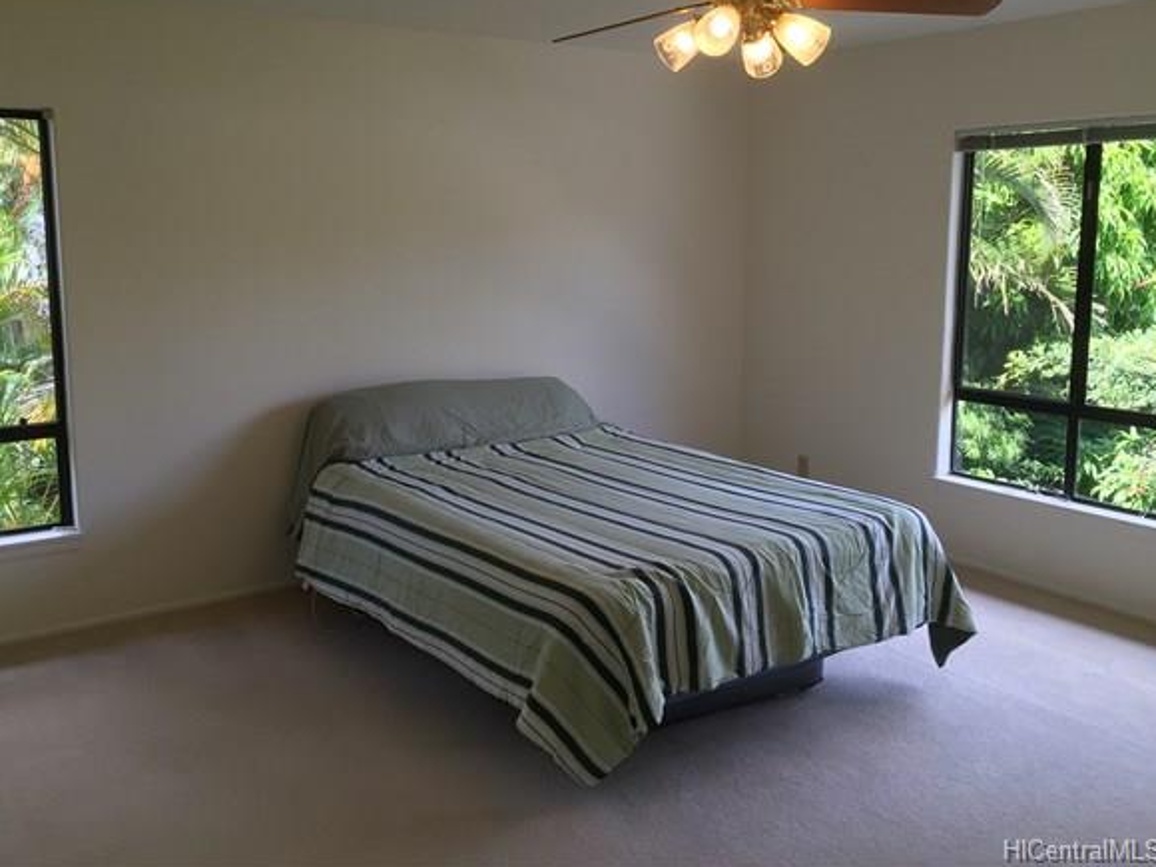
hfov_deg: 56.8
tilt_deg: -7.8
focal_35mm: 32
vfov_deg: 44.1
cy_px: 391
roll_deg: -0.6
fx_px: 1069
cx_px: 540
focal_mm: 4.15
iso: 40
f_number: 2.2
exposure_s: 1/120
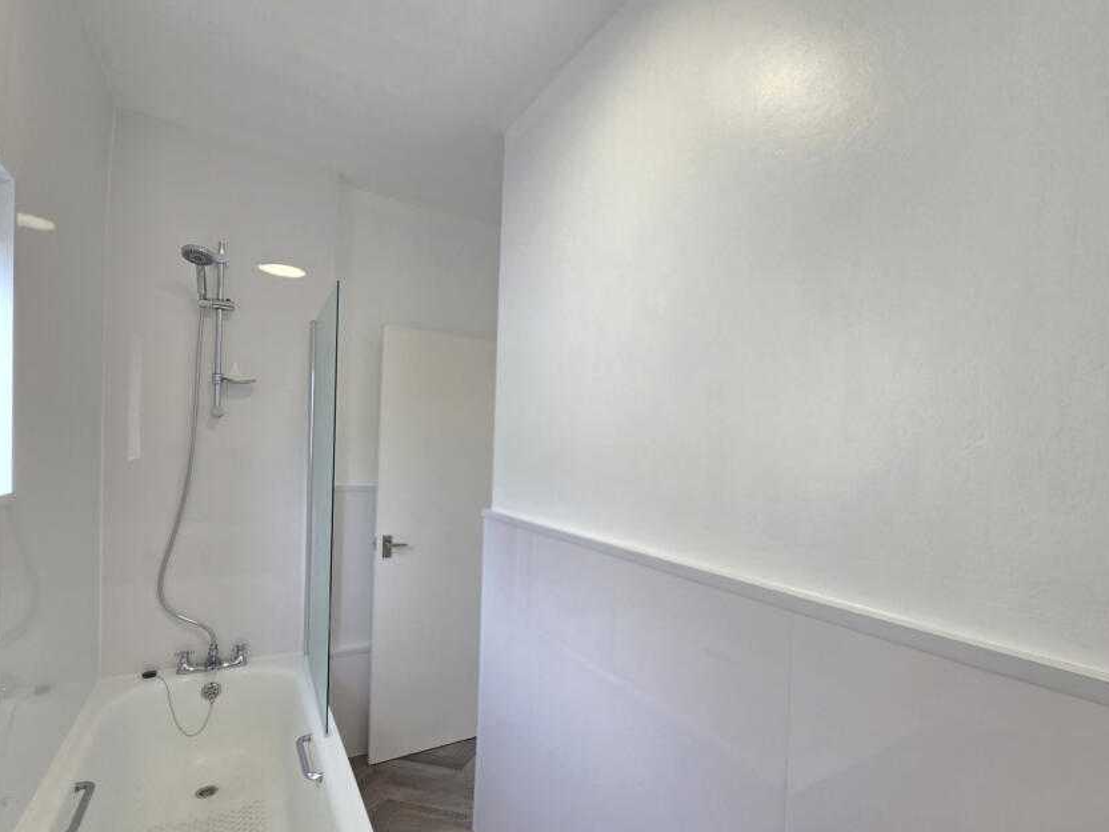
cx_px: 592
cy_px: 480
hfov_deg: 94.4
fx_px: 513
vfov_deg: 77.6
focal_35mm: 16
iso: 50
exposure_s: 1/50
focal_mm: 2.2
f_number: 2.2
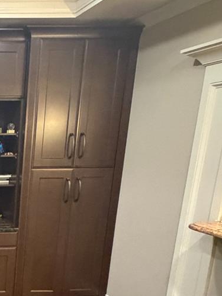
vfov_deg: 43.3
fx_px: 359
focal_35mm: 42
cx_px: -103
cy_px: 224
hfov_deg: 26.1
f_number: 2.2
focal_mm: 2.22
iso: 1000
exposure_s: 1/40
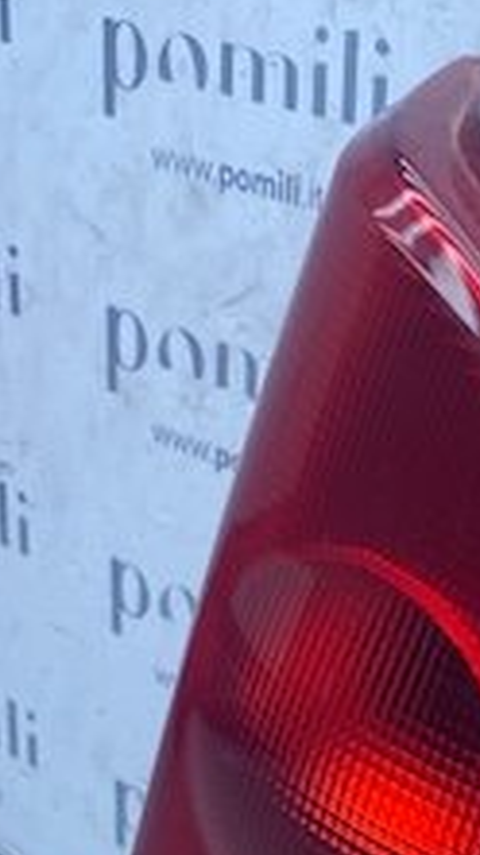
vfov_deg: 24.0
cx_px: 519
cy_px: 967
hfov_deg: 14.4
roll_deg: -16.1
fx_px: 1859
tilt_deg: -37.3
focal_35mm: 82
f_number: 1.8
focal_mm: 4.25
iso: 32
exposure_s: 1/613
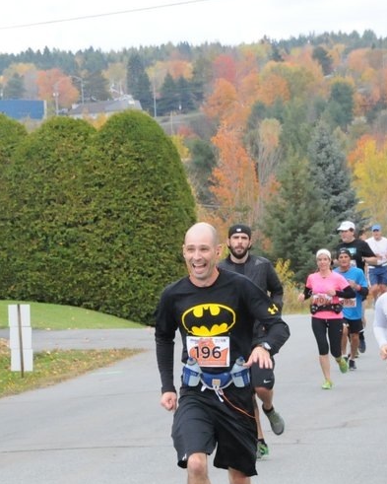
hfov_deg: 5.0
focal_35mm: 308
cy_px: 325
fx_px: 4408
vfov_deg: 6.3
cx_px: 15
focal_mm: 105
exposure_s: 1/400
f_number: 13
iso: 2500
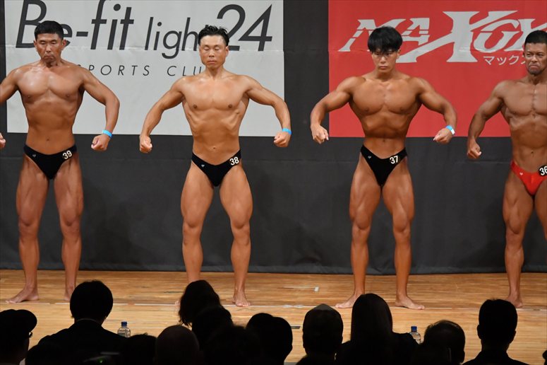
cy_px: 182
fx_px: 3645
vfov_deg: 5.7
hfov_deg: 8.6
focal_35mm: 240
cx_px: 274
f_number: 5.6
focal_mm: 160
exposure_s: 1/400
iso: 7200
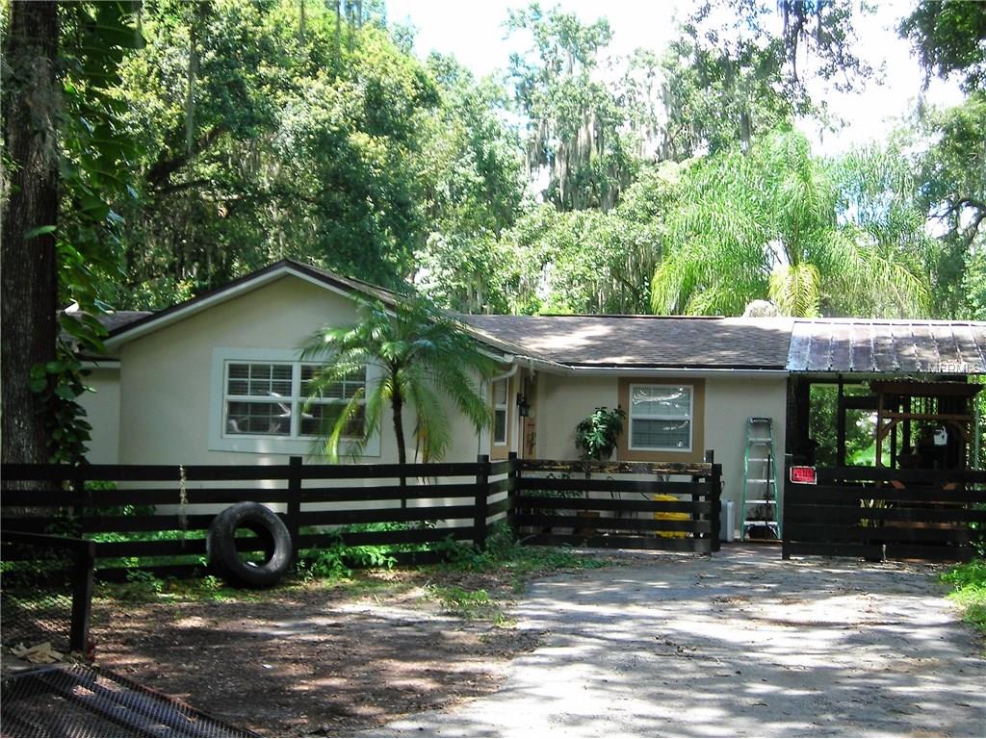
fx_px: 1567
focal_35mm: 55
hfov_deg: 34.9
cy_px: 370
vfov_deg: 26.6
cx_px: 493
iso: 50
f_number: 3.6
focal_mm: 9.1
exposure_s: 1/63.6
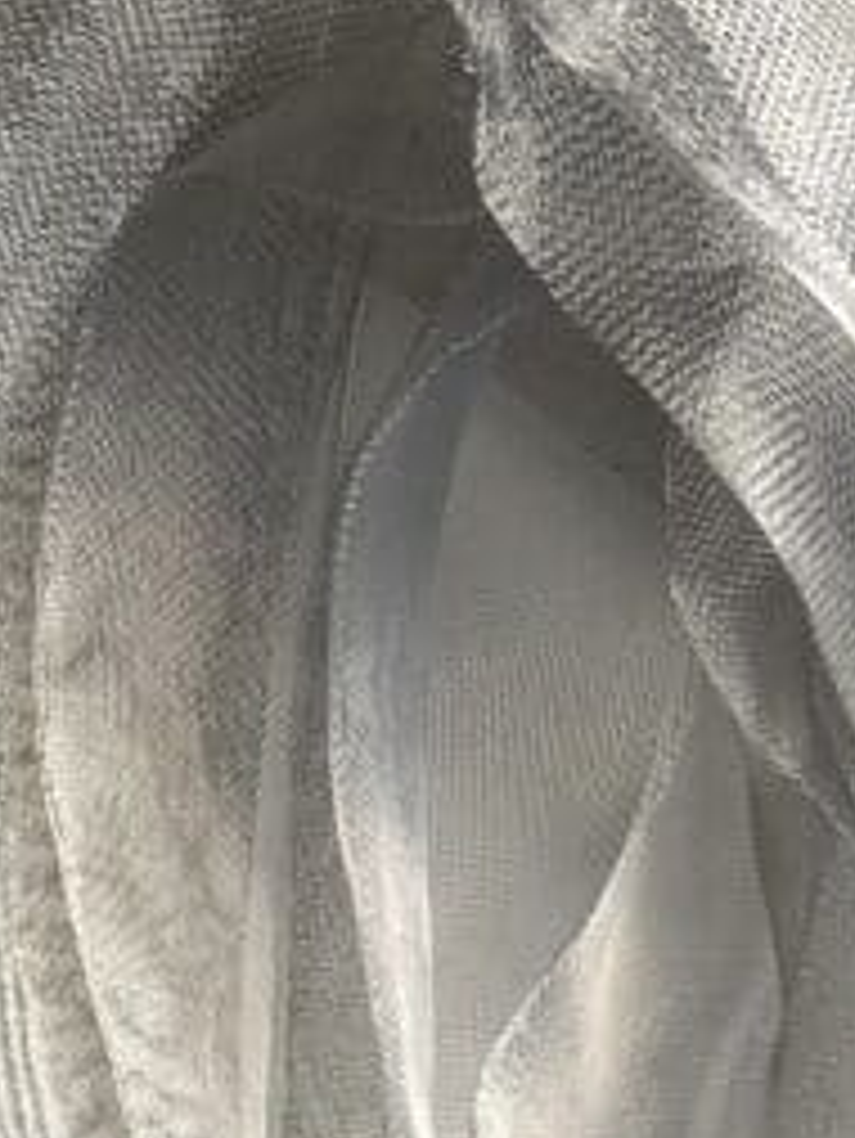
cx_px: 189
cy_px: 1844
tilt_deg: +0.5
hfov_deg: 7.7
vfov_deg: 9.8
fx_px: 6384
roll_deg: -0.8
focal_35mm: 194
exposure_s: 1/121
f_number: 1.78
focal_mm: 6.76
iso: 64
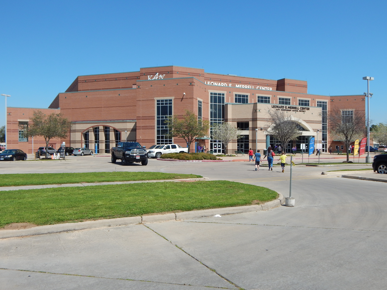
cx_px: 194
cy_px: 145
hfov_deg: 58.4
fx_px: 347
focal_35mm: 31
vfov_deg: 45.4
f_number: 6.5
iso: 125
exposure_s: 1/500
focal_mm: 5.6
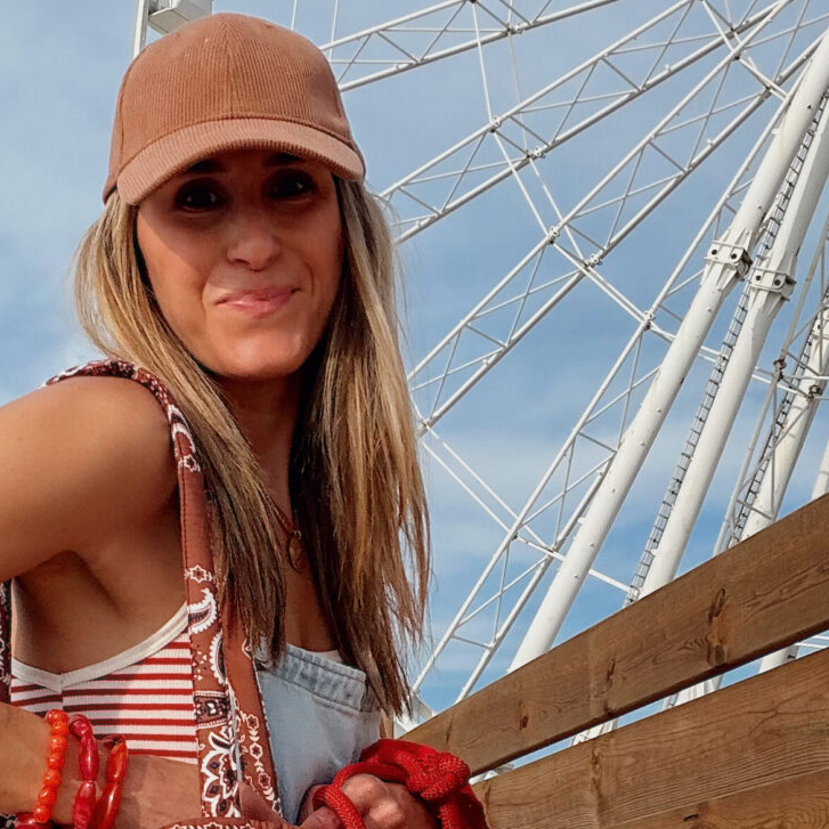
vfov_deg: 23.7
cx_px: 243
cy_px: 804
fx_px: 1897
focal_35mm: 70
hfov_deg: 24.5
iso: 25
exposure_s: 1/1381
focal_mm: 2.71
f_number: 1.9
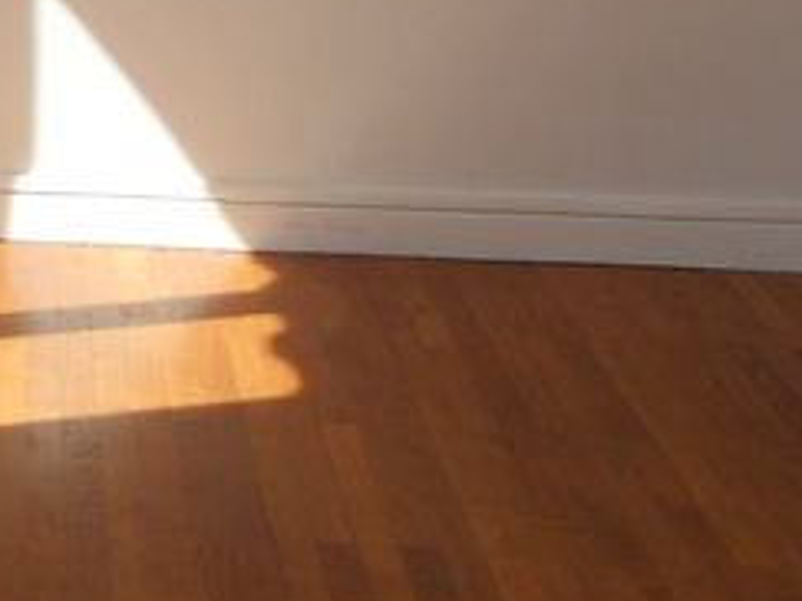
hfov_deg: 16.7
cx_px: -238
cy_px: -284
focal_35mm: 111
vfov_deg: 12.7
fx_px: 2570
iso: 80
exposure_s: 1/320
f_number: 3.2
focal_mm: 4.9
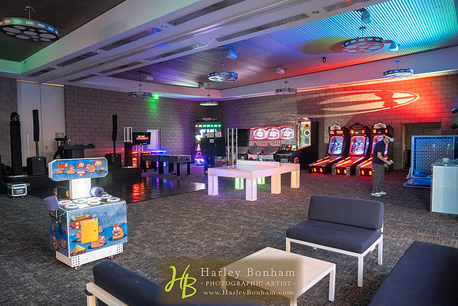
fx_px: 305
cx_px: 229
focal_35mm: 24
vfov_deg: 53.2
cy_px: 153
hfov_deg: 73.7
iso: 3200
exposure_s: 1/80
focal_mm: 24
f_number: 4
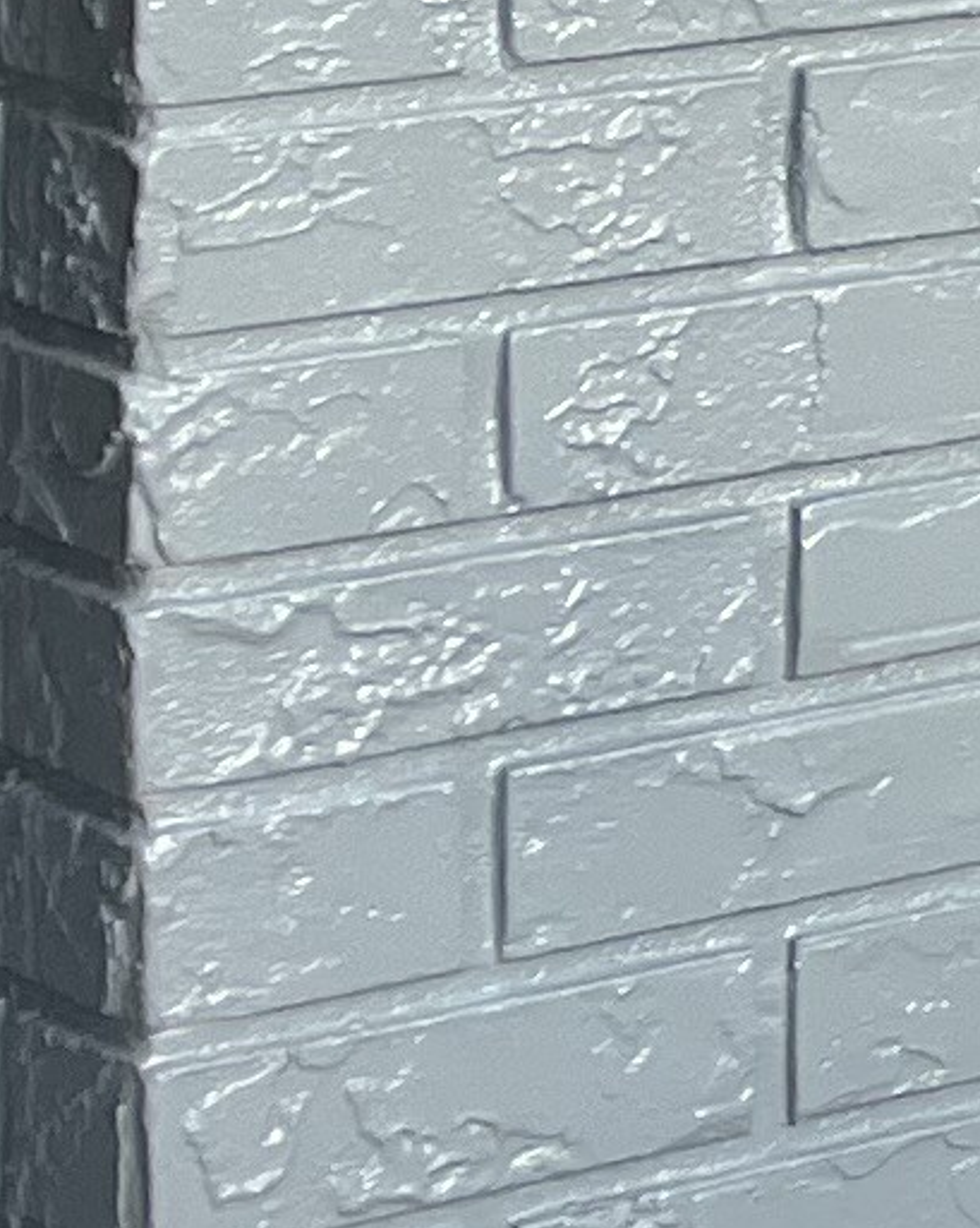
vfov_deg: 9.3
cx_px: 4778
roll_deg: -3.2
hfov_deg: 5.7
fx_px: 7258
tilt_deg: -4.0
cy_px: -739
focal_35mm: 200
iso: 50
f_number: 1.6
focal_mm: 5.1
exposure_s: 1/639
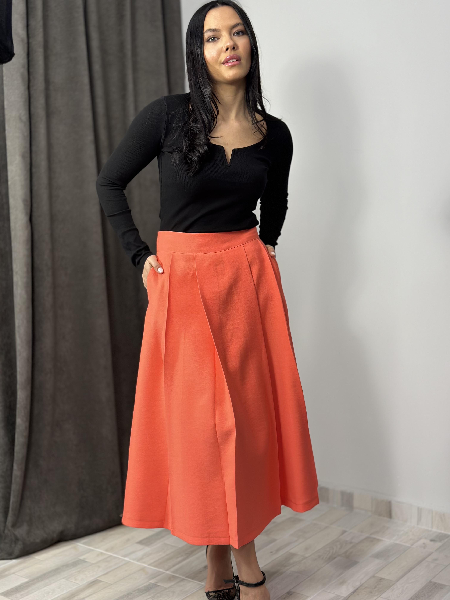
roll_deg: +1.0
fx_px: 832
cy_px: 300
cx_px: 225
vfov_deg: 39.7
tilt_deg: -5.7
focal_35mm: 48
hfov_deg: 30.3
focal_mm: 6.86
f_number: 1.78
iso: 160
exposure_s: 1/100
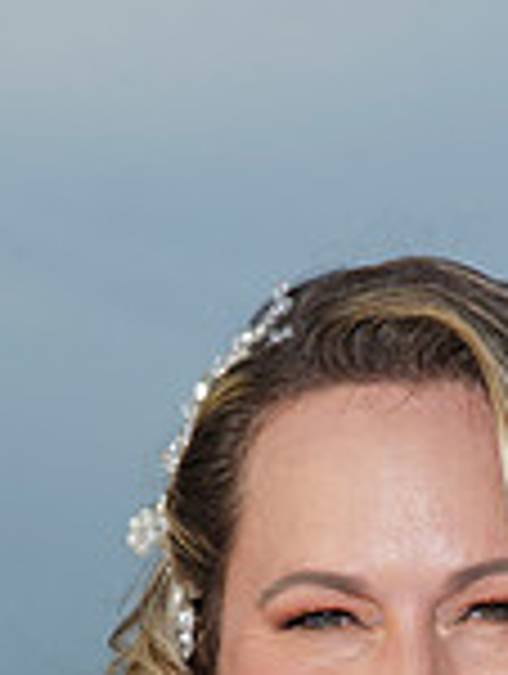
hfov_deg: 5.8
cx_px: 369
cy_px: 994
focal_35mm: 259
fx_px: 5054
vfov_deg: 7.5
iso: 100
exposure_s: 1/250
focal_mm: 60
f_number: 8
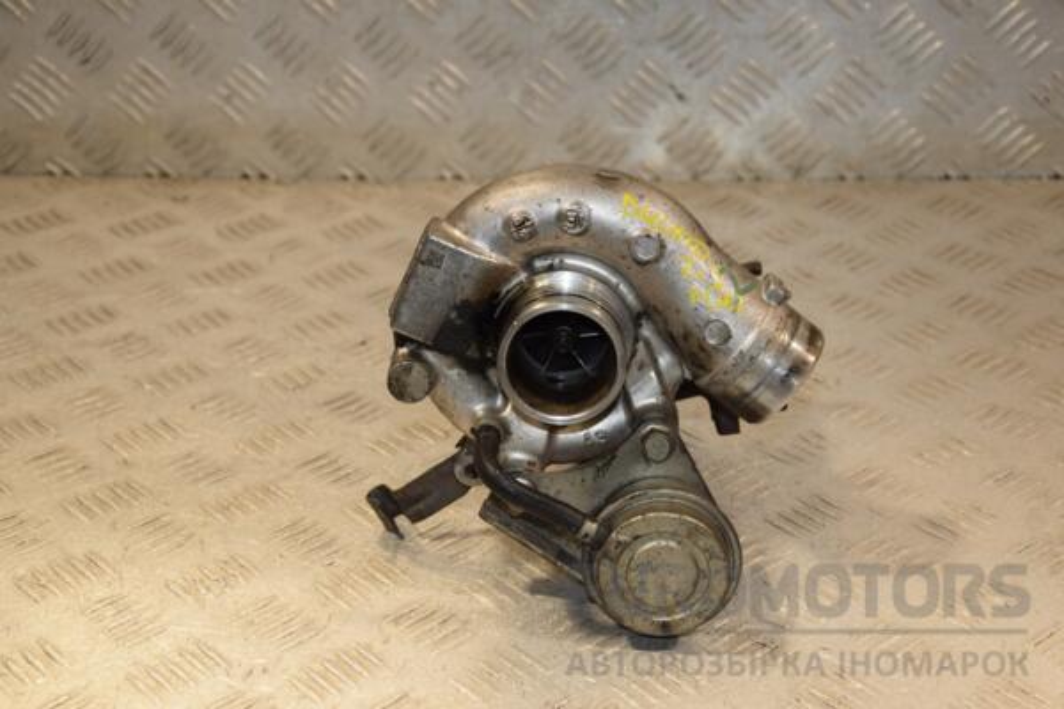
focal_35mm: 68
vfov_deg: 20.2
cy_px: 354
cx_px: 532
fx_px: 1995
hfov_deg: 29.9
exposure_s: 1/200
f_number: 5.6
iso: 800
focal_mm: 45
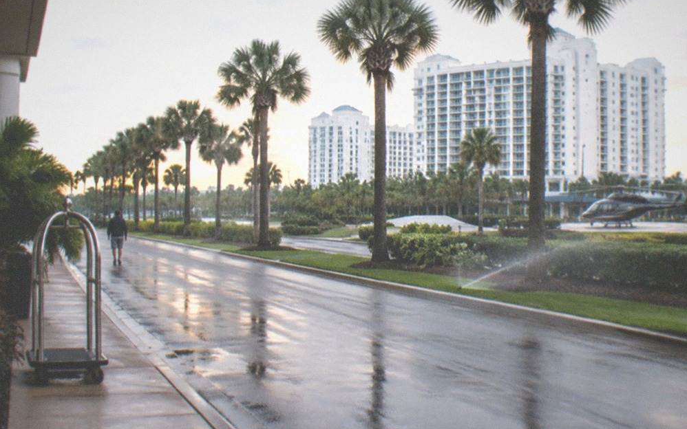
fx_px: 899
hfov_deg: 41.8
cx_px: 344
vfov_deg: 26.9
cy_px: 224
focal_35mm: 48
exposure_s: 1/320
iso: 500
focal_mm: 47
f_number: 11
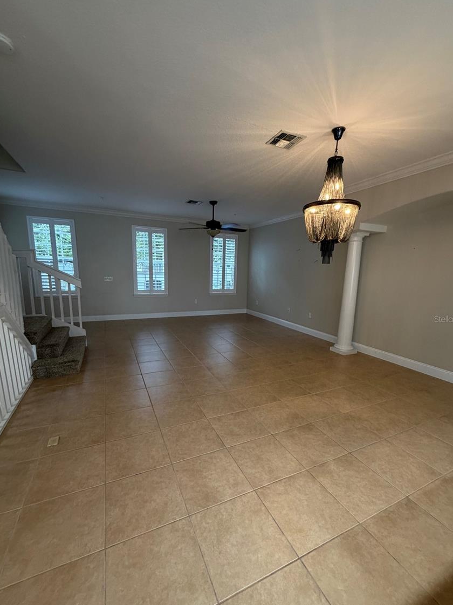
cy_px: 319
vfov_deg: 98.1
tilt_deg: -11.0
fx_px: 262
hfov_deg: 81.7
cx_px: 230
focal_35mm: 15
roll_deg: -0.5
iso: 400
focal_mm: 2.22
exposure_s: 1/60
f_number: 2.2
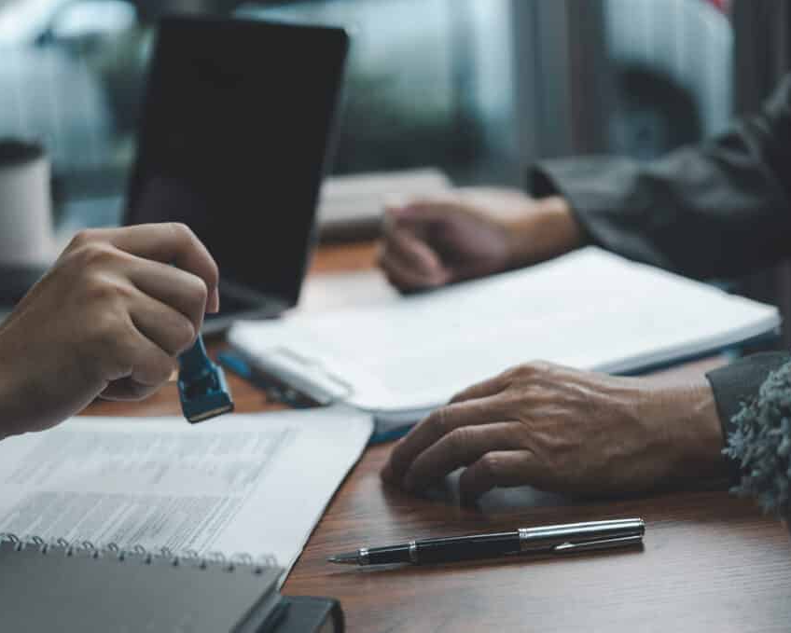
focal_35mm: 68
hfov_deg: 27.9
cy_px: 318
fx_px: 1592
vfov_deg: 22.5
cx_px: 340
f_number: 2.8
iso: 200
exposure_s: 1/100
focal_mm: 60
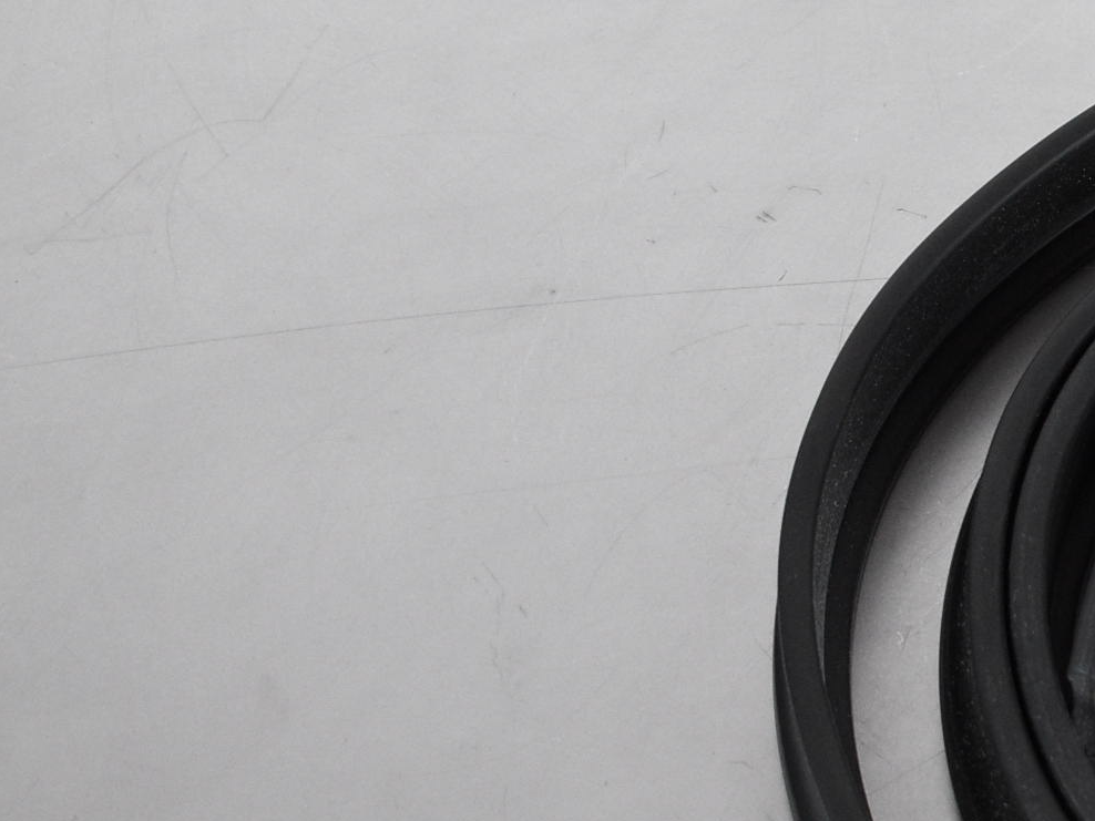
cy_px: 594
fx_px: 4285
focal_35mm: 135
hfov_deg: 13.8
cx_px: 1584
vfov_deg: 10.9
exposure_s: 1/160
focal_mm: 31
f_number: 6.3
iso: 1250
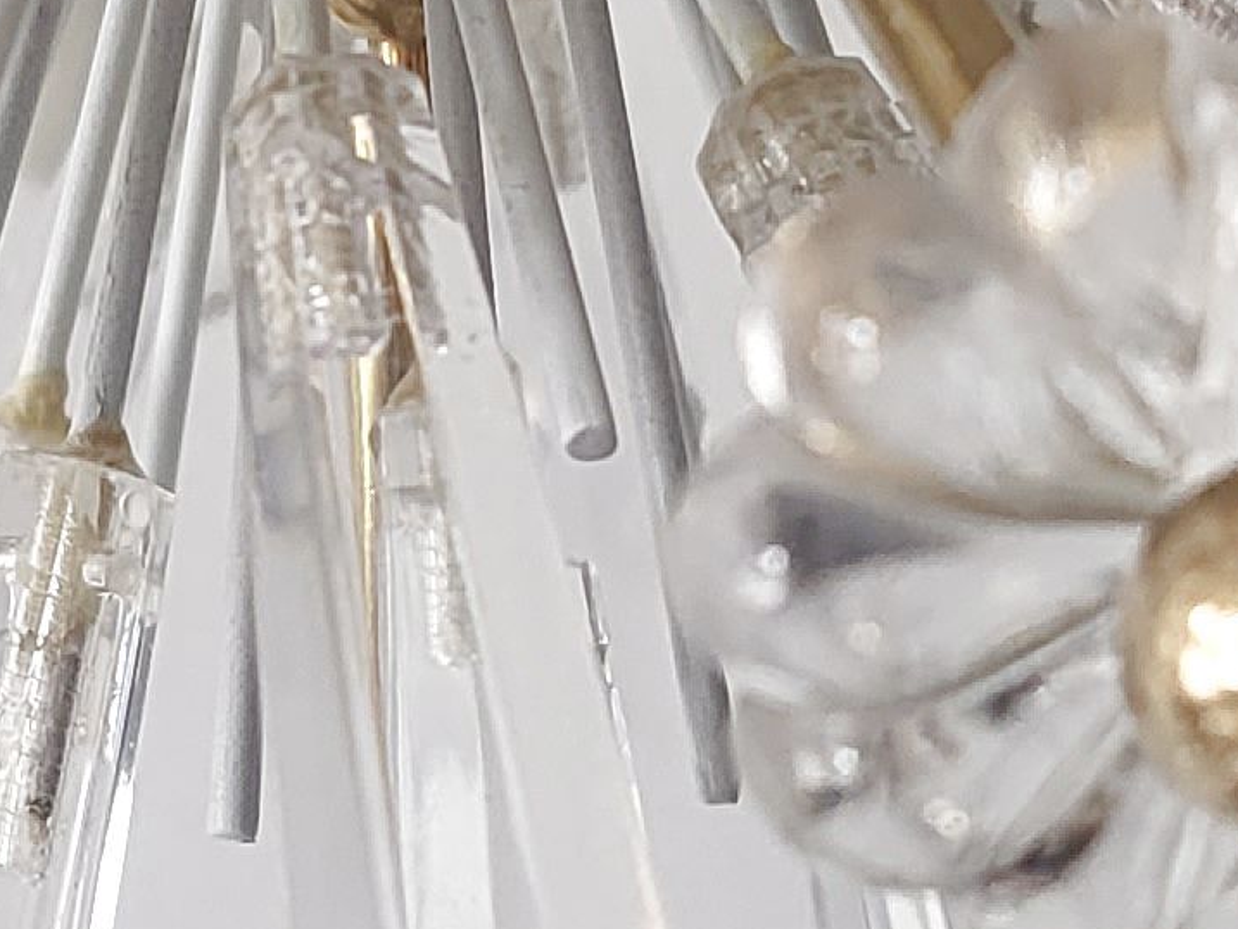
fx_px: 5187
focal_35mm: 145
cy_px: 9
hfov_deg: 13.6
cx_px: 406
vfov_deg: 10.2
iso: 125
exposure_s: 1/100
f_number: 1.8
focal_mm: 4.25
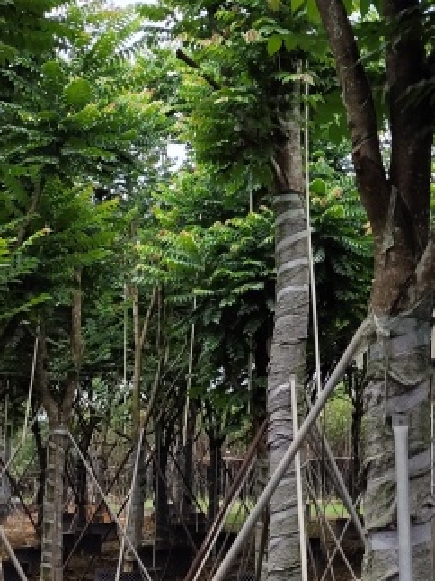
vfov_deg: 25.4
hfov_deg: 18.7
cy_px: 166
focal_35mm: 76
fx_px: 1274
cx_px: 462
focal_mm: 6.19
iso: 50
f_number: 1.65
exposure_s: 1/764
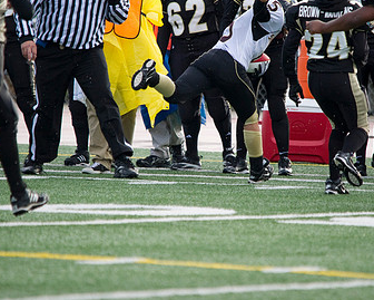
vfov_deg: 1.9
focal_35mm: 810
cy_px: 103
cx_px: 208
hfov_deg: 2.4
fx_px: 8968
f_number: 6.3
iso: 2200
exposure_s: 1/1000
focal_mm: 500
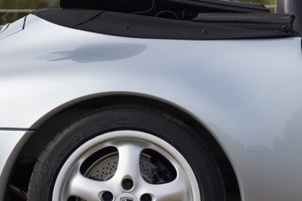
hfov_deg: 13.8
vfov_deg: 9.2
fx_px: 1249
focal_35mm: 149
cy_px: 78
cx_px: 164
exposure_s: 1/800
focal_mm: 65
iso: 100
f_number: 4
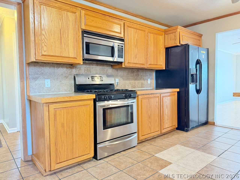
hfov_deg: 71.6
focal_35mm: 24
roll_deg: +0.9
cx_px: 120
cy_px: 90
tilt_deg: -2.8
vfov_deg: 56.8
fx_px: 166
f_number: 1.78
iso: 640
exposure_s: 1/40
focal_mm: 6.76
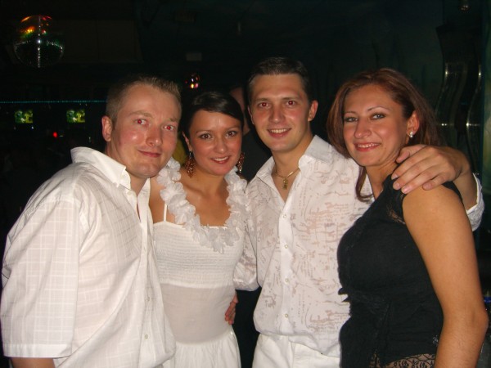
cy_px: 184
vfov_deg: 37.7
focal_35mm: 38
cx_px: 246
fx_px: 539
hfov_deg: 49.0
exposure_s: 1/60
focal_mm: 7.9
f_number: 2.8
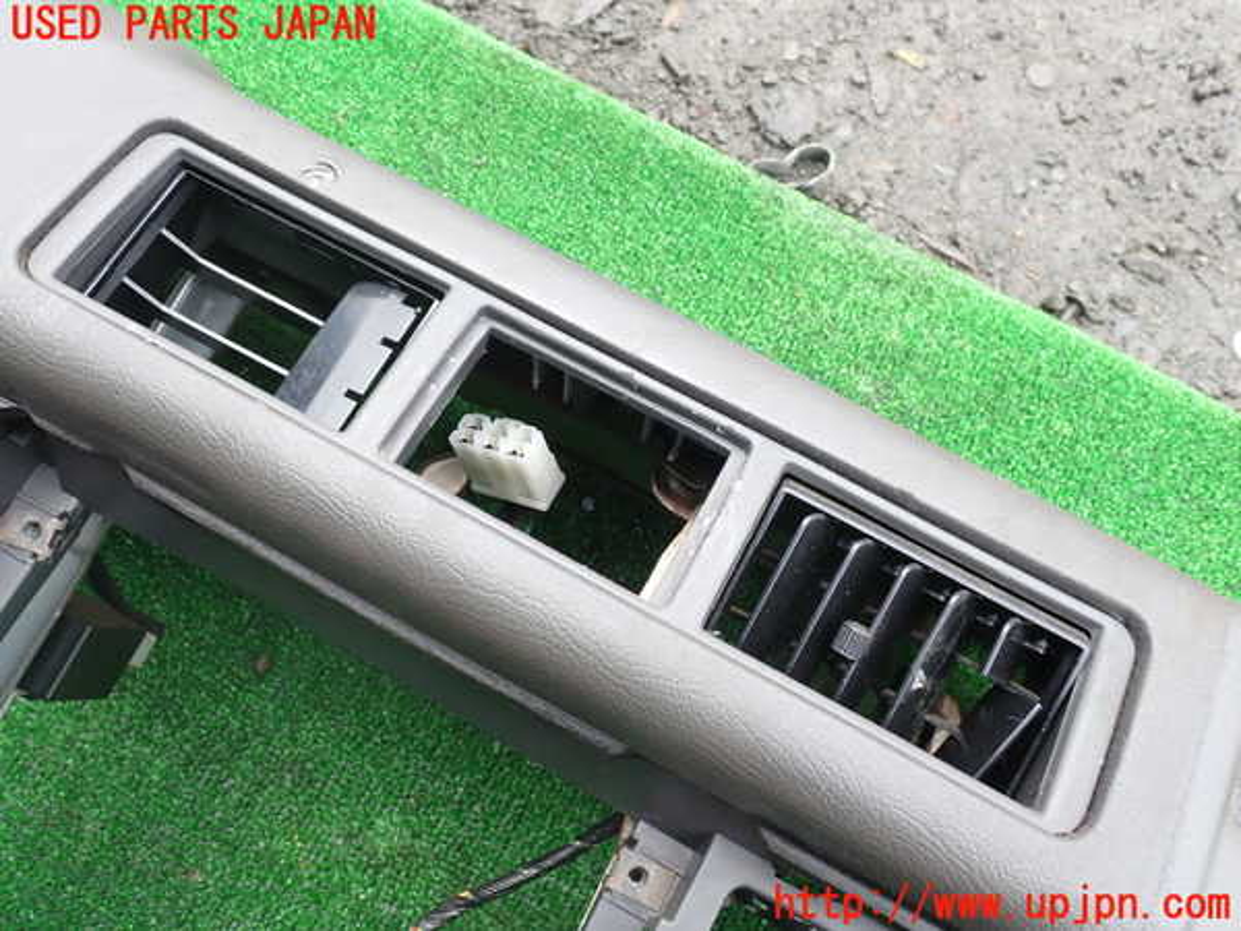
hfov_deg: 60.0
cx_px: 620
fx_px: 1076
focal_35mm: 30
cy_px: 466
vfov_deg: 46.8
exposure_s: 1/125
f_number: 3.2
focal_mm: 5.4
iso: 100
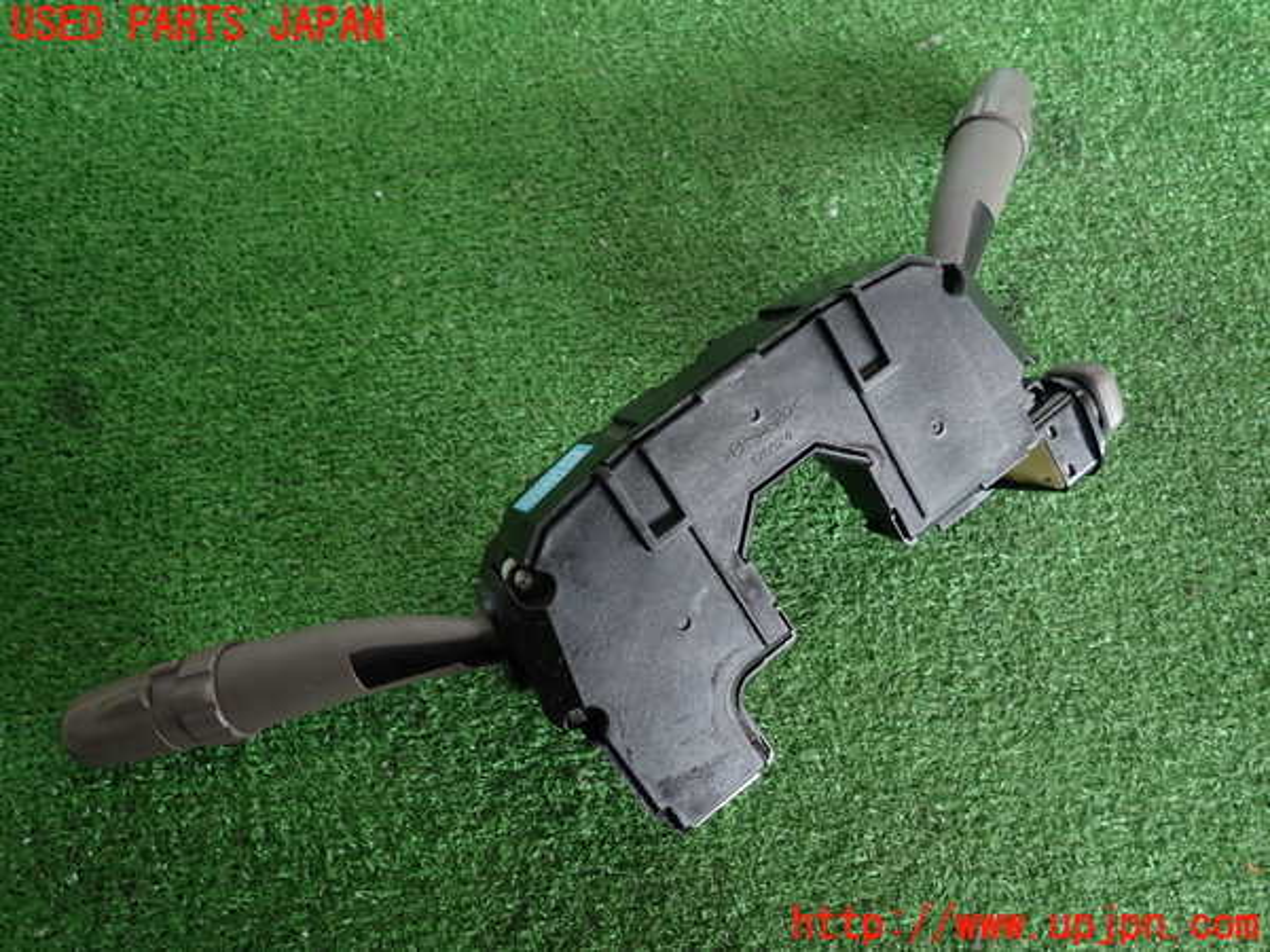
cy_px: 476
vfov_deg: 54.9
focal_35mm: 25
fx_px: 917
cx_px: 635
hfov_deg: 69.4
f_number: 2
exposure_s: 1/60
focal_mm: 4.5
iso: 160
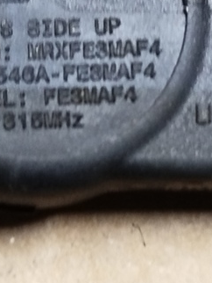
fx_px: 1166
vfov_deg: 13.8
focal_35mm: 143
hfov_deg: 10.4
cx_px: 113
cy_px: 106
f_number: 1.7
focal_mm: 5.31
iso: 640
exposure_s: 1/17
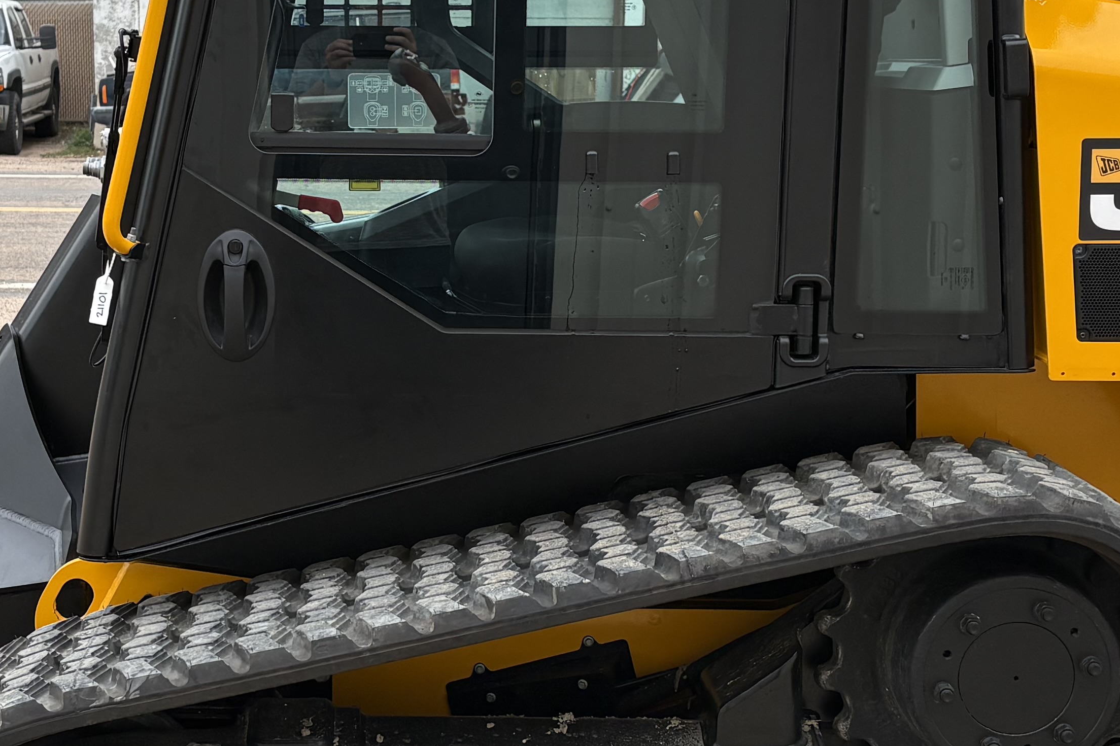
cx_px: 393
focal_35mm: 70
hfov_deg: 28.7
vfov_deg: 19.4
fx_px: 2177
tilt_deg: -9.6
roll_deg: +0.5
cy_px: 337
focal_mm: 5.96
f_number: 1.6
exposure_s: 1/1337
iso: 64
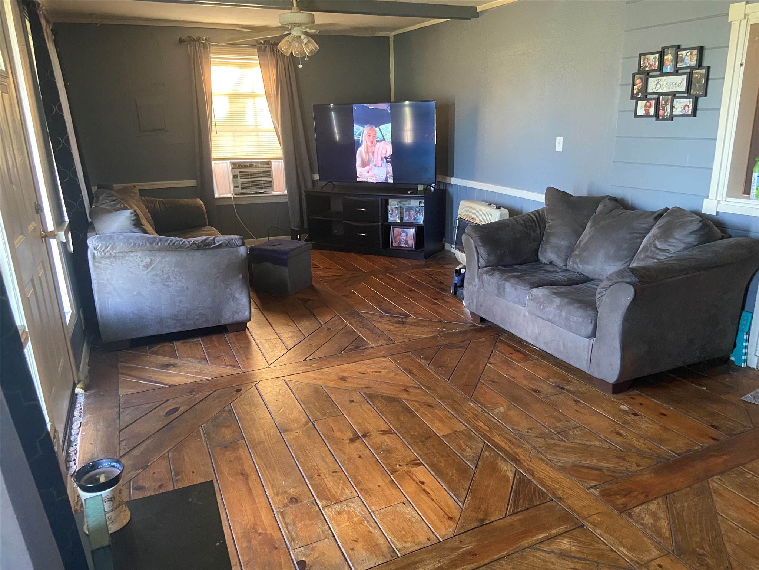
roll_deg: +1.5
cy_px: 285
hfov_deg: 67.3
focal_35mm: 26
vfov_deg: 53.1
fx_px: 570
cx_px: 380
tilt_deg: -17.0
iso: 640
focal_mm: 4.25
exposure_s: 1/40
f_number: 1.8
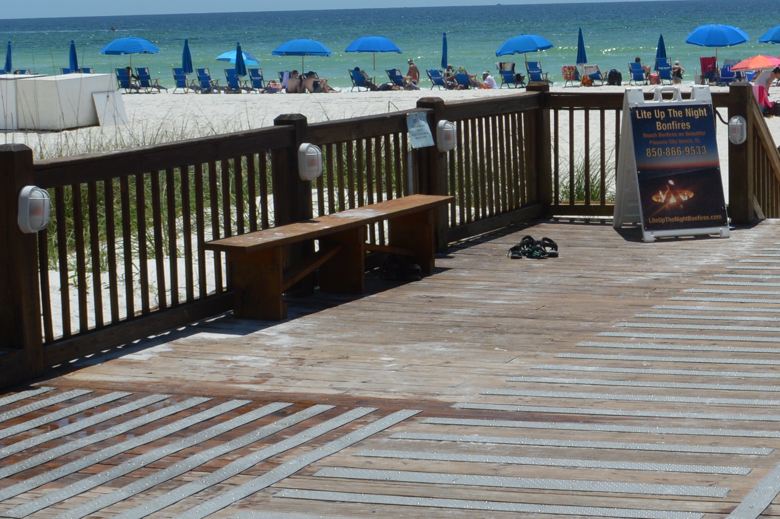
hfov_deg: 24.3
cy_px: 156
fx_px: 1753
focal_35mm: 81
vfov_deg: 16.8
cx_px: 724
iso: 100
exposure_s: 1/320
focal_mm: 18
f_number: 9
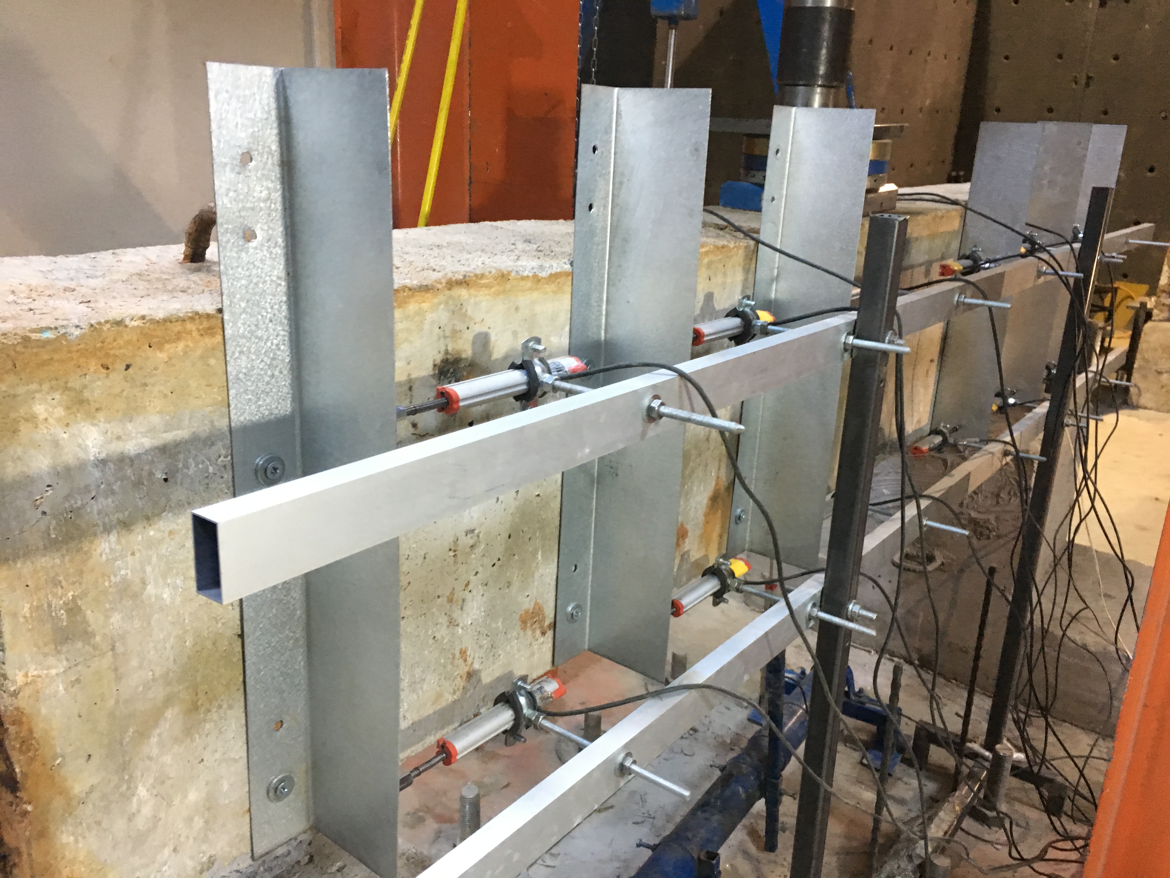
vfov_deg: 48.2
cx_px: 585
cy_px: 439
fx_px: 980
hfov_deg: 61.7
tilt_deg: -18.3
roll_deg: -3.1
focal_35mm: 29
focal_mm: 4.15
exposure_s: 1/25
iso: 200
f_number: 2.2
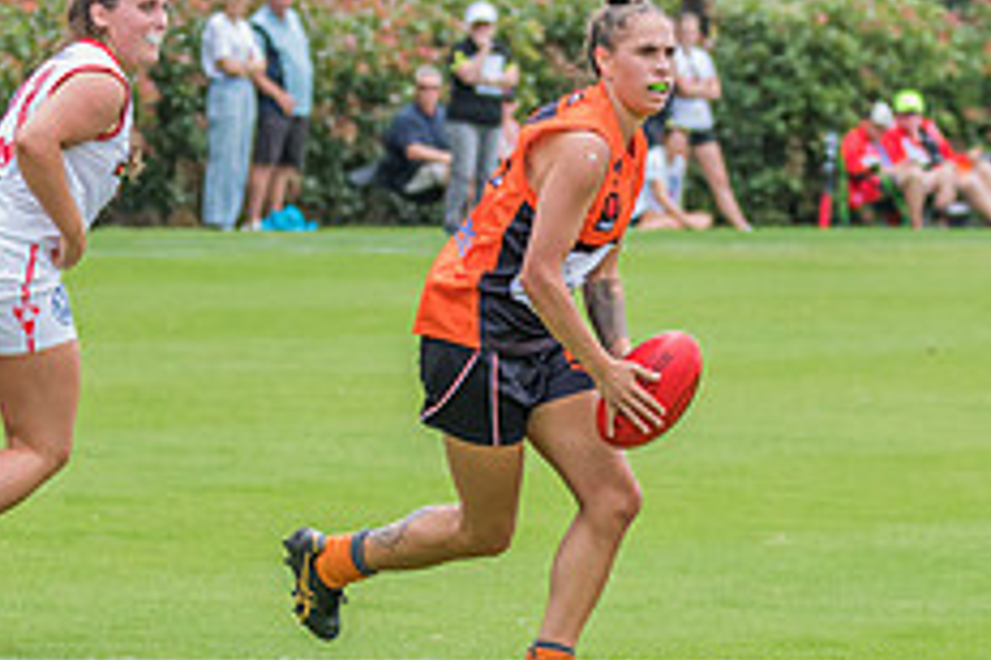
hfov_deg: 4.0
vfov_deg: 2.7
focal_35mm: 510
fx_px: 14038
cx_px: 610
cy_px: 262
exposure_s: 1/1600
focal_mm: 150
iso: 800
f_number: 6.3
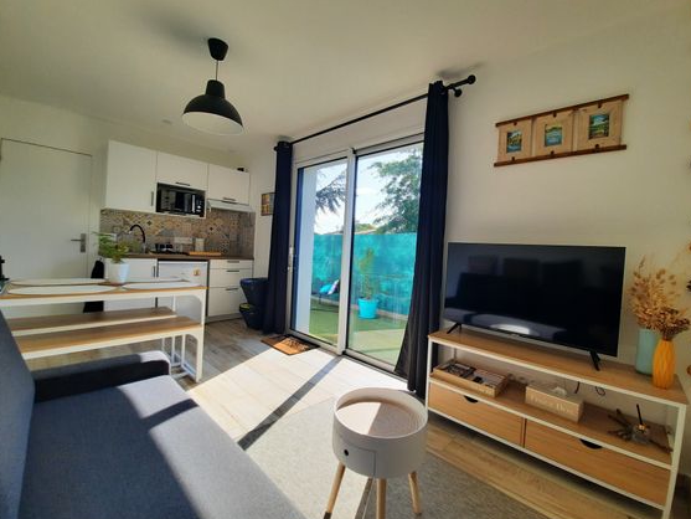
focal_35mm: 14
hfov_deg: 102.0
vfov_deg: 85.7
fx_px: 280
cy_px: 256
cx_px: 363
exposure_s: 1/362
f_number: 2.2
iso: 40
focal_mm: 1.74
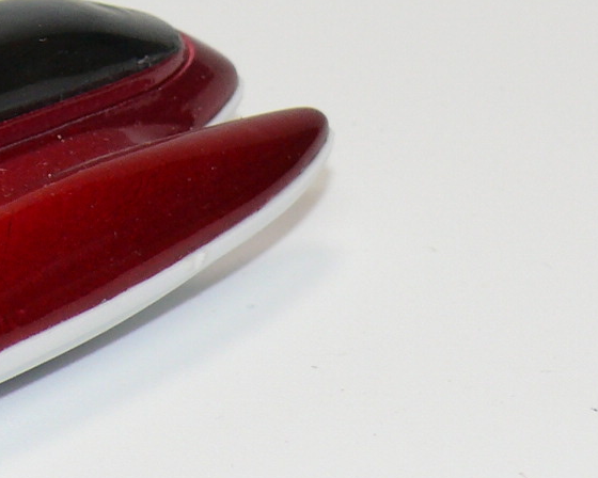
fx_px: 4690
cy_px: 160
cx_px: -245
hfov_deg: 7.2
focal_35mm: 265
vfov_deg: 5.8
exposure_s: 1/30
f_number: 4
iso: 100
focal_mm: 12.9
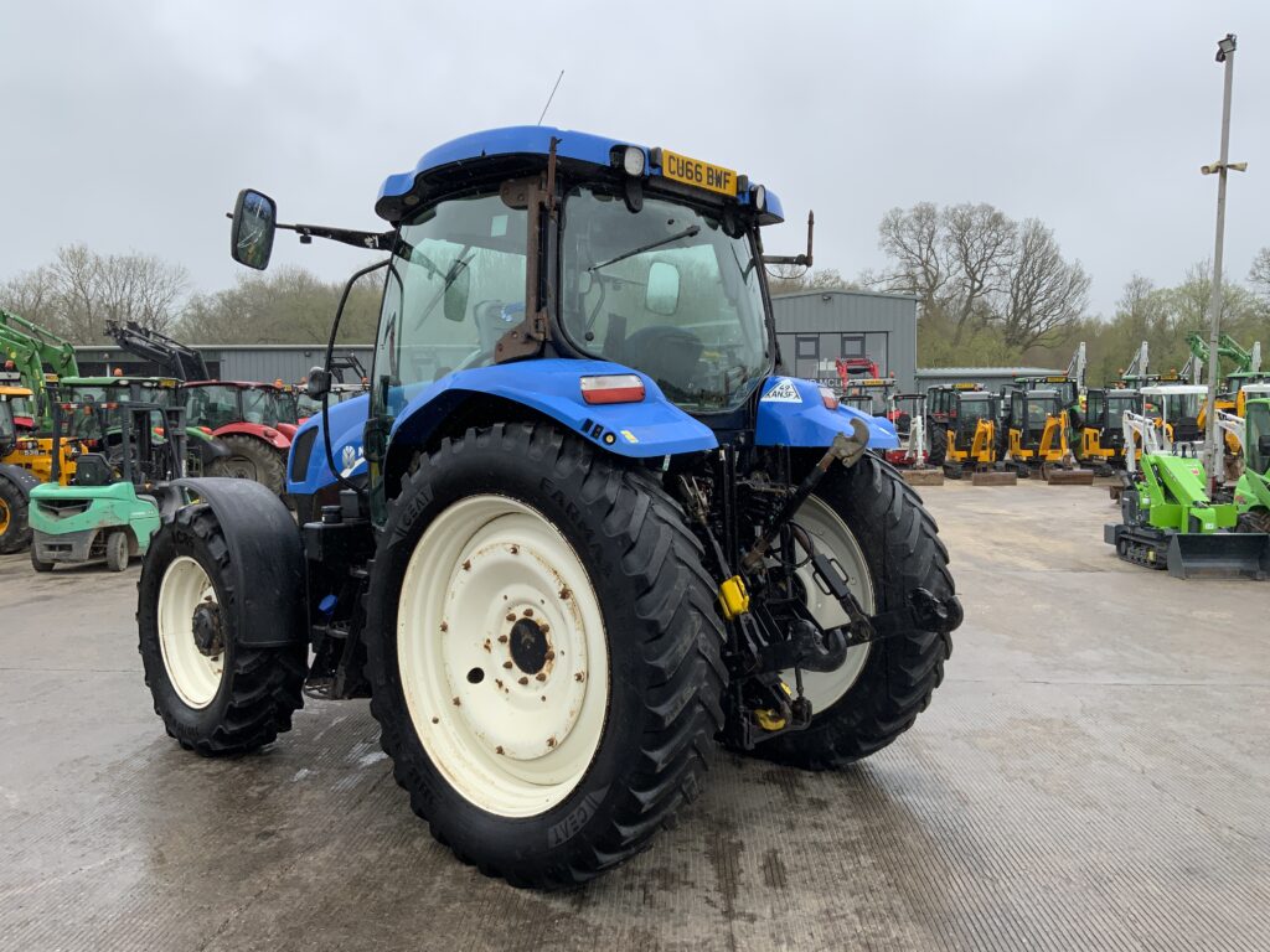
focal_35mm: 29
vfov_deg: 48.2
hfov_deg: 61.7
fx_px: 1064
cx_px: 635
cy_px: 476
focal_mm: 3
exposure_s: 1/781
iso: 16
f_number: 1.8
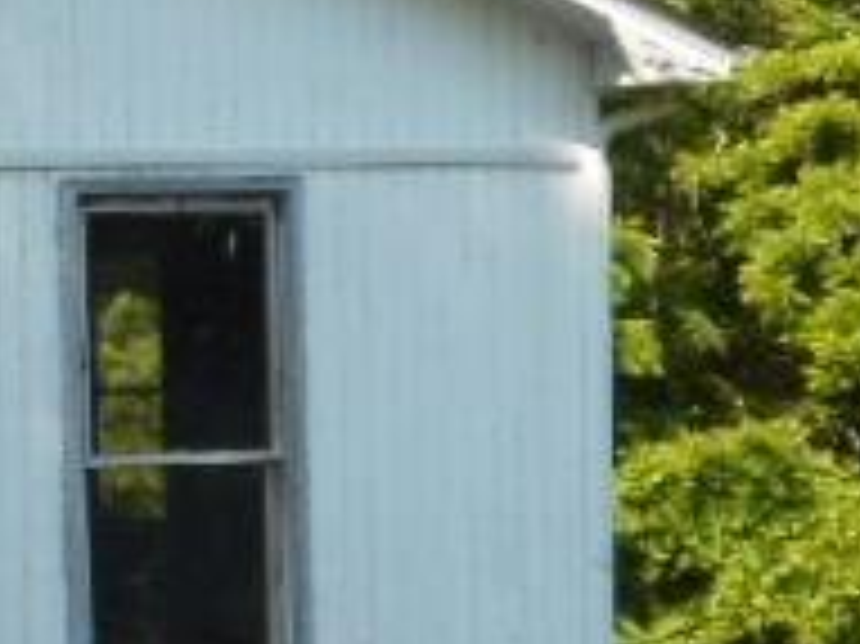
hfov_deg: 15.7
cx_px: -482
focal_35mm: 114
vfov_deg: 12.9
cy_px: 477
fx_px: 2830
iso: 80
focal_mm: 6
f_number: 4.2
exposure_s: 1/250
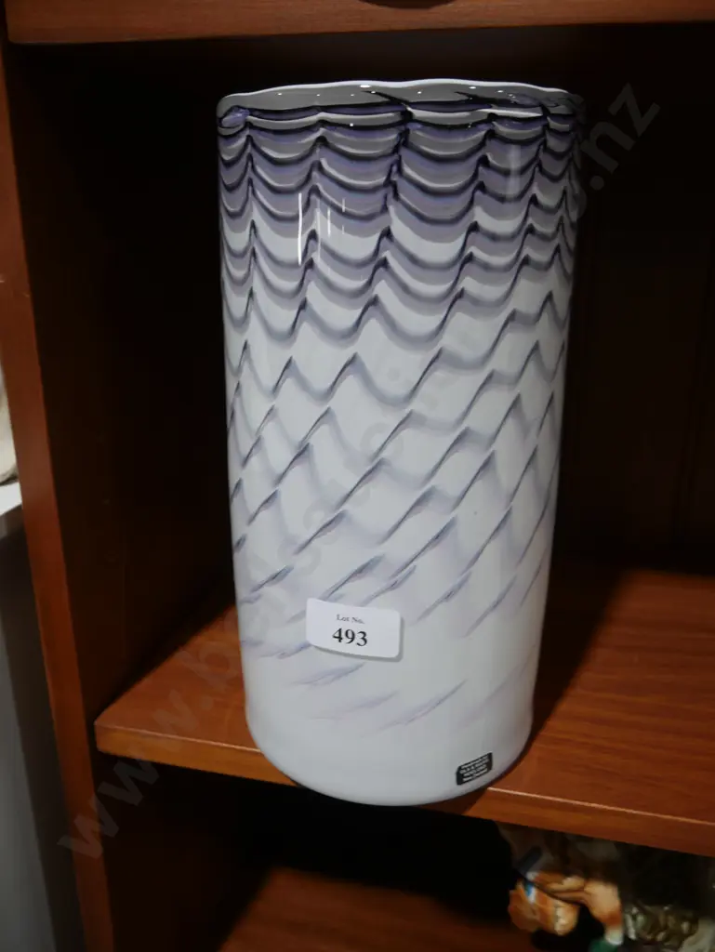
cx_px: 358
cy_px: 476
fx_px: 770
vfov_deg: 63.4
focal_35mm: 28
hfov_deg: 49.8
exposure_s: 1/60
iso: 250
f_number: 3.5
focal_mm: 14
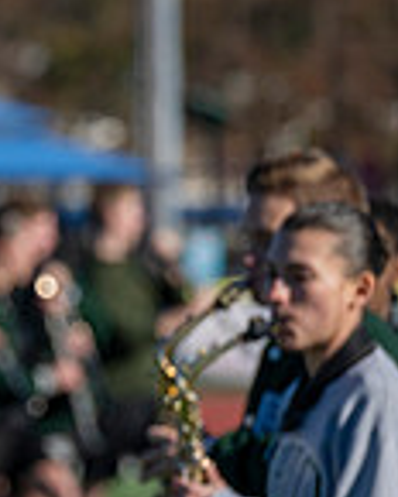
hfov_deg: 2.0
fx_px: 11073
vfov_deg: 2.6
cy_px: 272
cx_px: -583
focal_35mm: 752
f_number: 5
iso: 250
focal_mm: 200
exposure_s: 1/2000
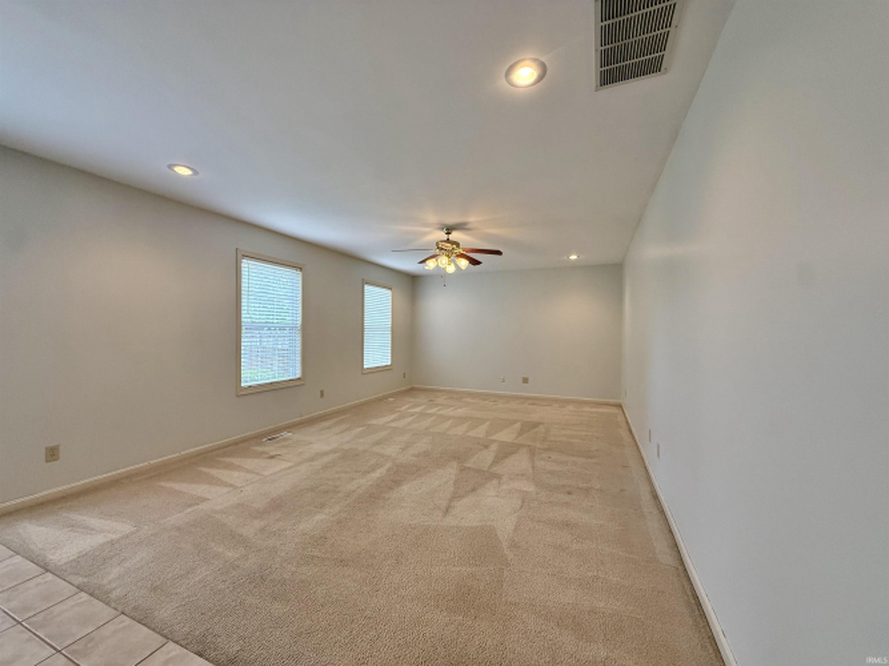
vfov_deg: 85.7
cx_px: 444
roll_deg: +0.1
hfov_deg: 102.1
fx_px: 359
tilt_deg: +0.1
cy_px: 333
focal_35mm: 14
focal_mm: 2.22
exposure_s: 1/120
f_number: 2.2
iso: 160
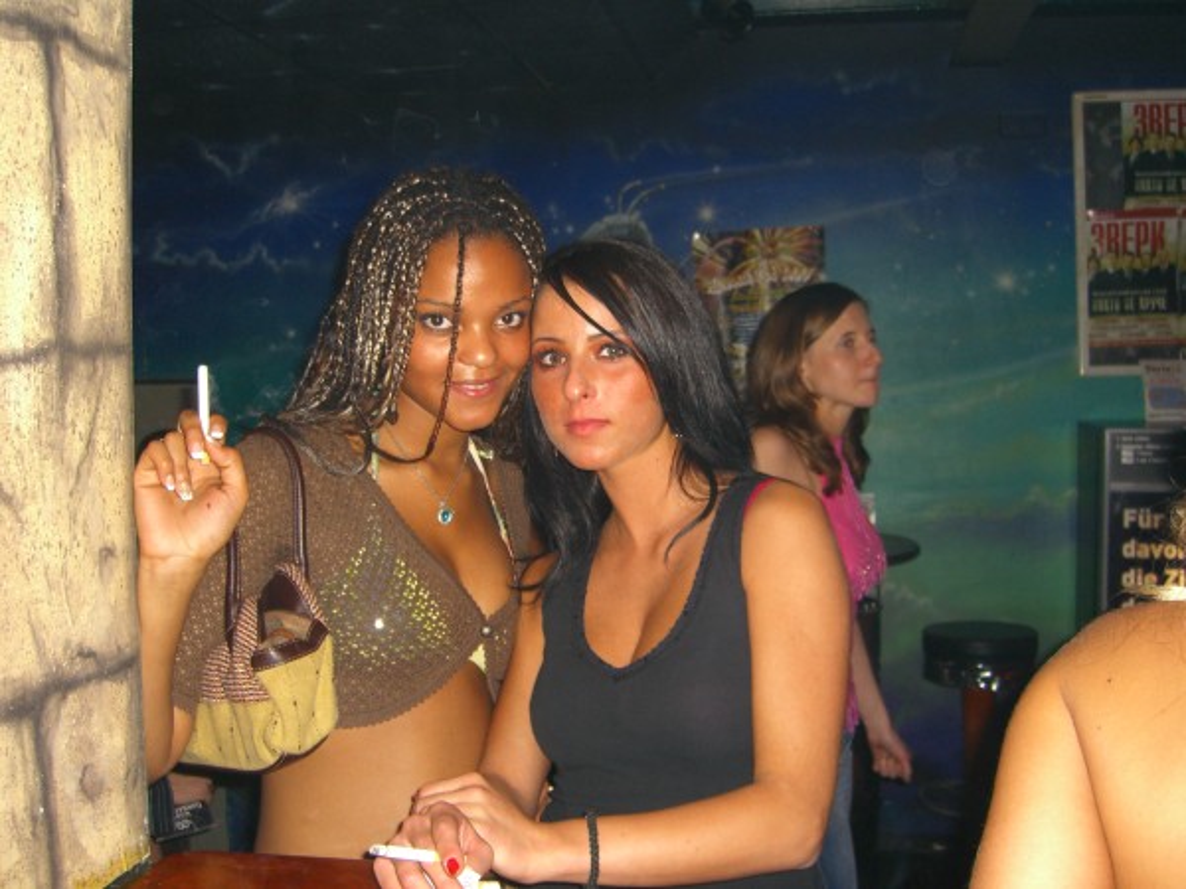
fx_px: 1302
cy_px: 444
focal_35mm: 38
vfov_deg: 37.7
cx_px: 593
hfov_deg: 49.0
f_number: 2.8
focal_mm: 7.9
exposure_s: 1/60
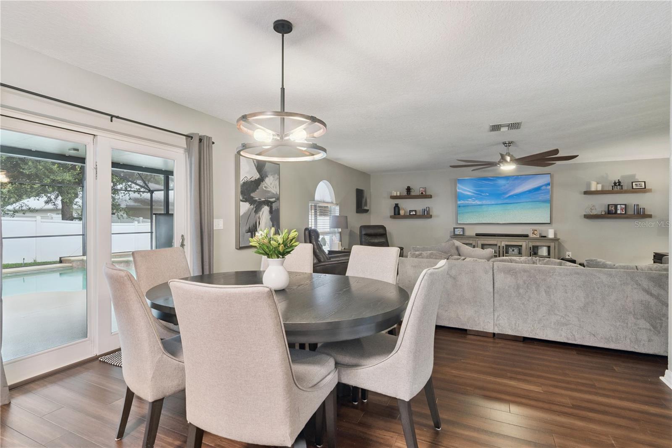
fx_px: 317
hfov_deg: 93.3
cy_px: 224
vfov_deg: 70.4
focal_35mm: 17
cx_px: 336
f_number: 9
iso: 400
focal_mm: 17
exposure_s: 1/40
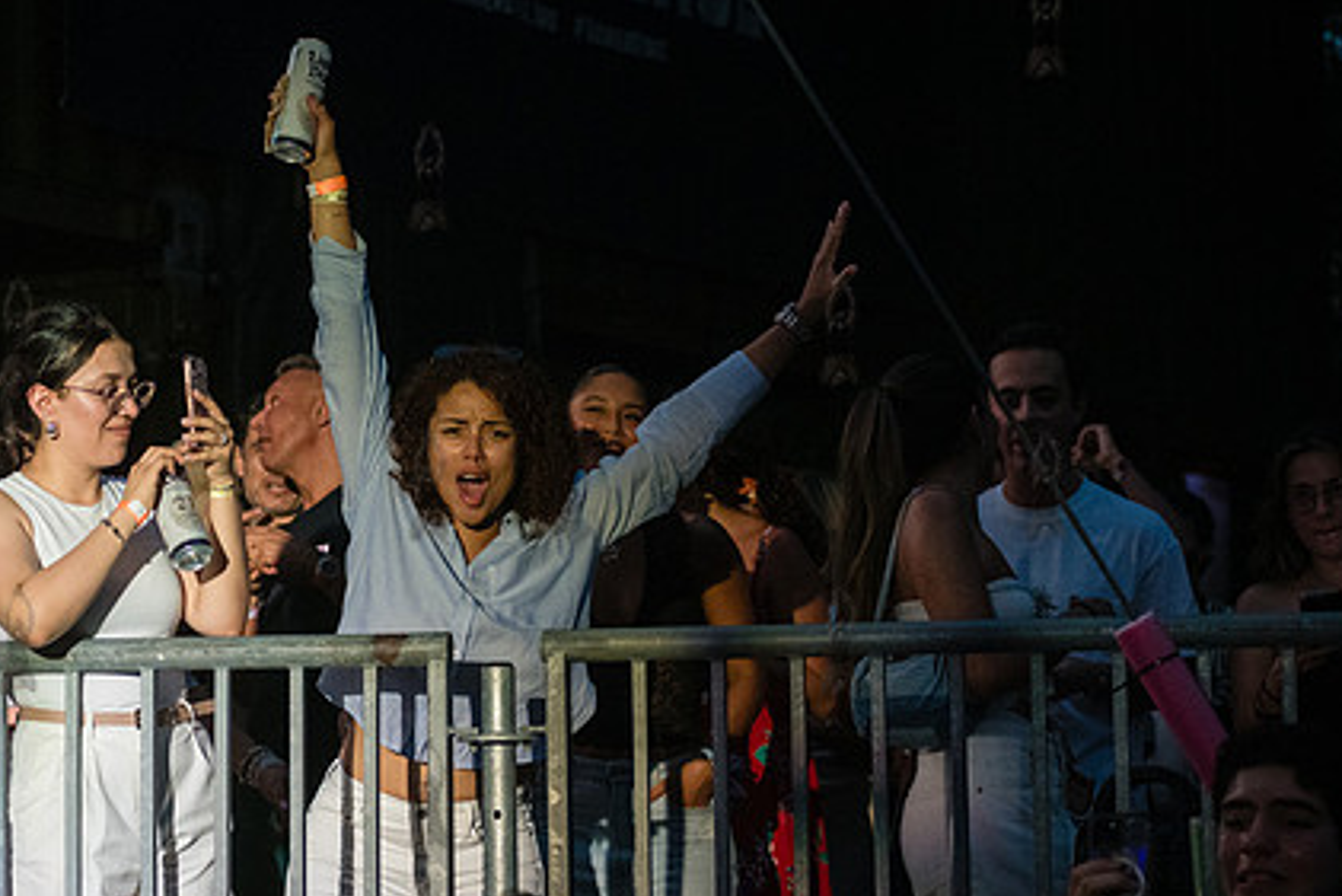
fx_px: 4214
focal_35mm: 113
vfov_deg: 12.1
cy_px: 483
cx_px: 427
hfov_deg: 18.0
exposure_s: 1/640
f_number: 4
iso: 6400
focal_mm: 80
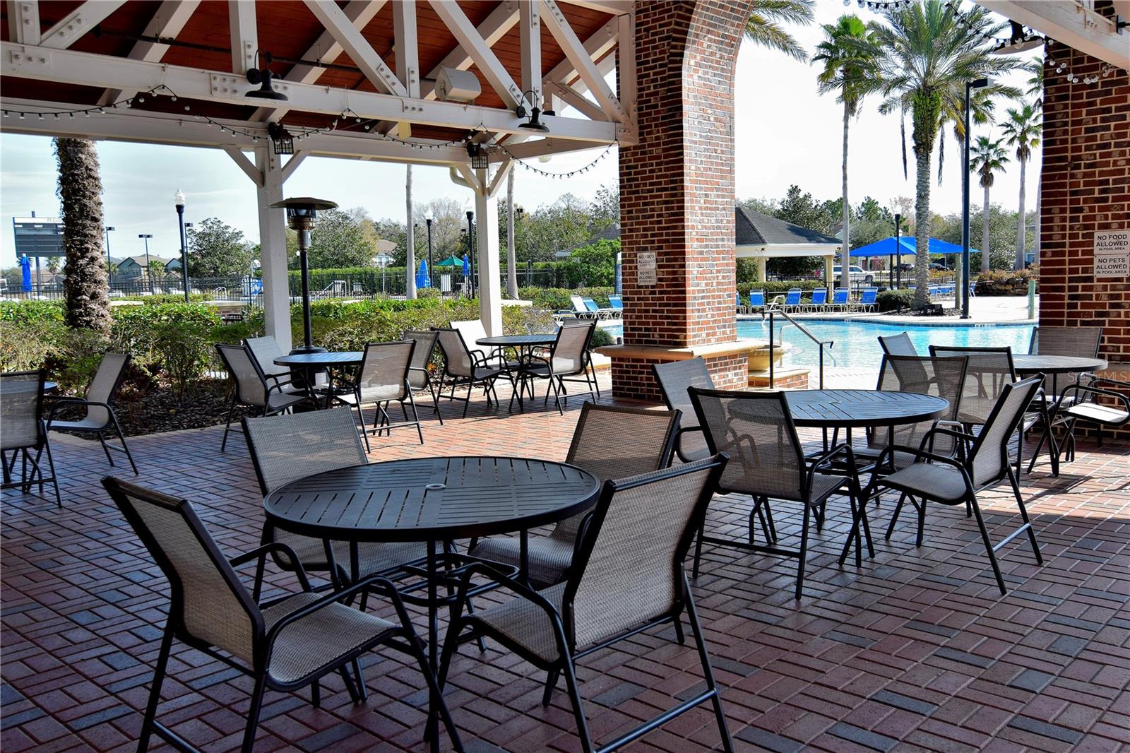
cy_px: 376
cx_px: 565
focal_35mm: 30
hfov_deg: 61.9
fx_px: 941
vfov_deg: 43.6
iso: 250
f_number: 8
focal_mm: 20
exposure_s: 1/250
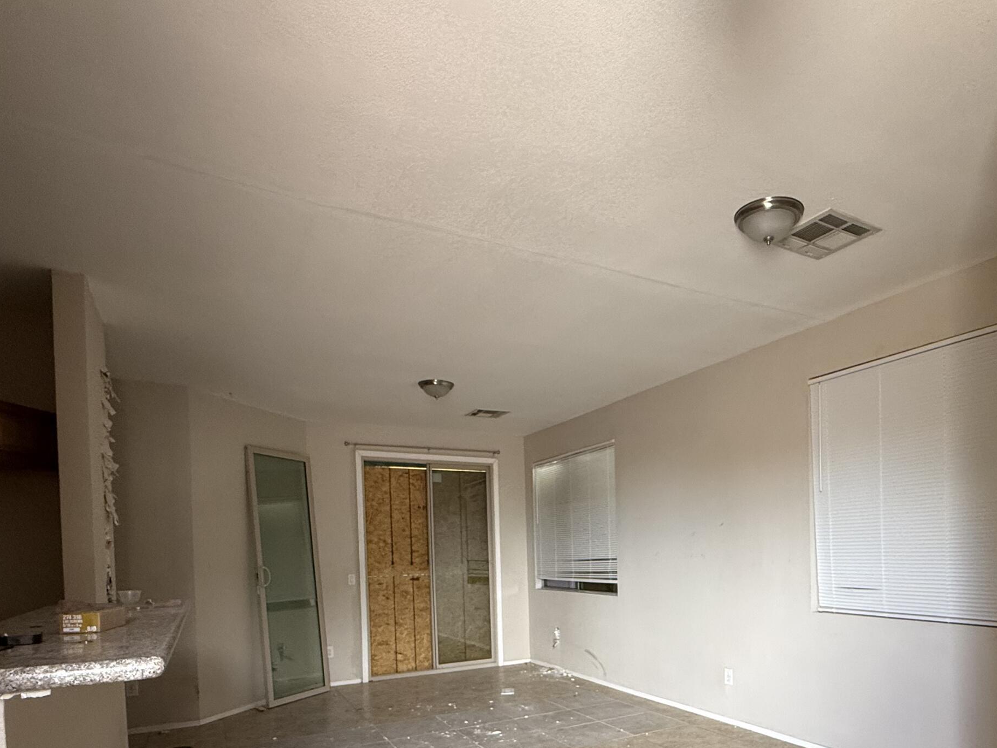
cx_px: 616
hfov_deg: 72.8
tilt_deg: -1.2
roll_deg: +0.9
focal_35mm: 23
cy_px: 569
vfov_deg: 55.8
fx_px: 663
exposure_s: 1/99
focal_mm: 2.22
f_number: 2.2
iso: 320
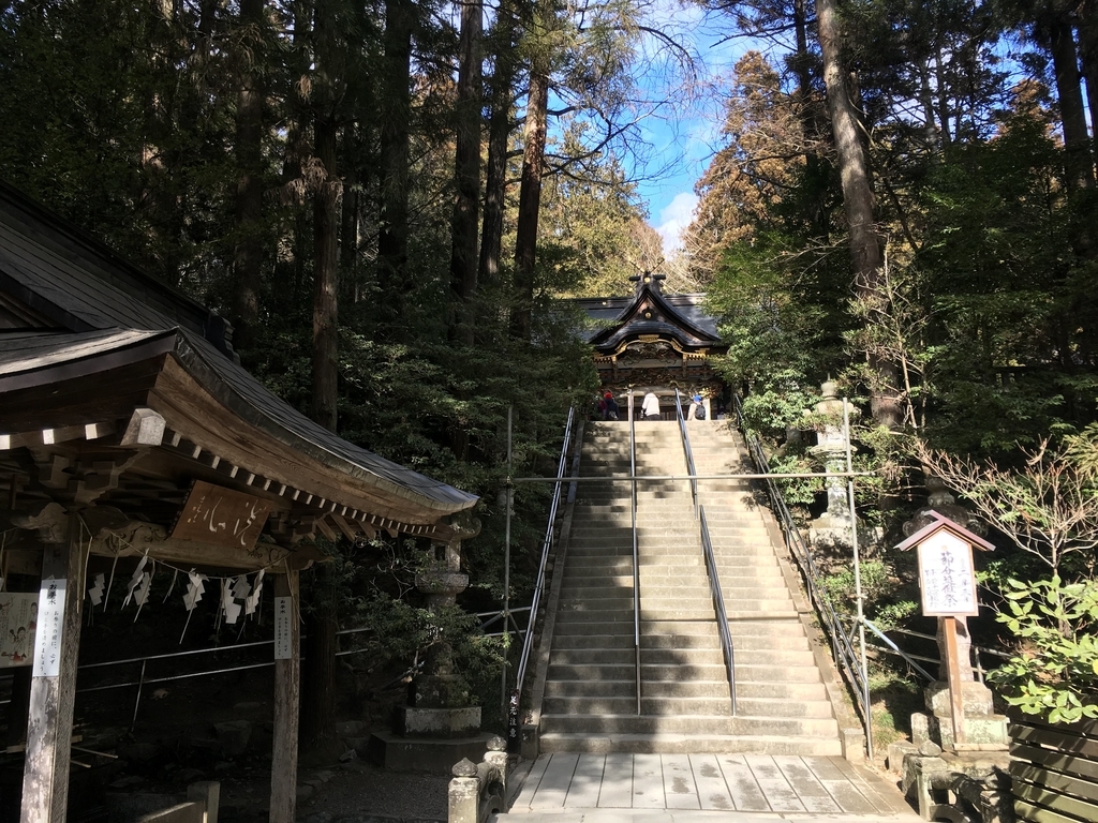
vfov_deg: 48.2
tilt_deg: +12.4
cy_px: 412
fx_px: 920
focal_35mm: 29
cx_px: 549
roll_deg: -0.5
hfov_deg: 61.7
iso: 25
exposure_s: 1/416
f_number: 2.2
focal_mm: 4.15
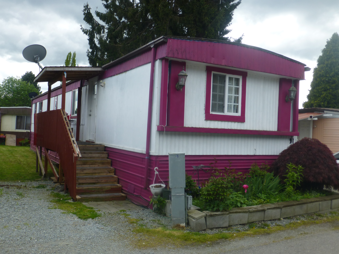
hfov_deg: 54.0
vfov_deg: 41.8
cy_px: 127
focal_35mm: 34
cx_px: 170
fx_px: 333
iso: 100
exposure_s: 1/400
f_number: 3.7
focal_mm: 6.1
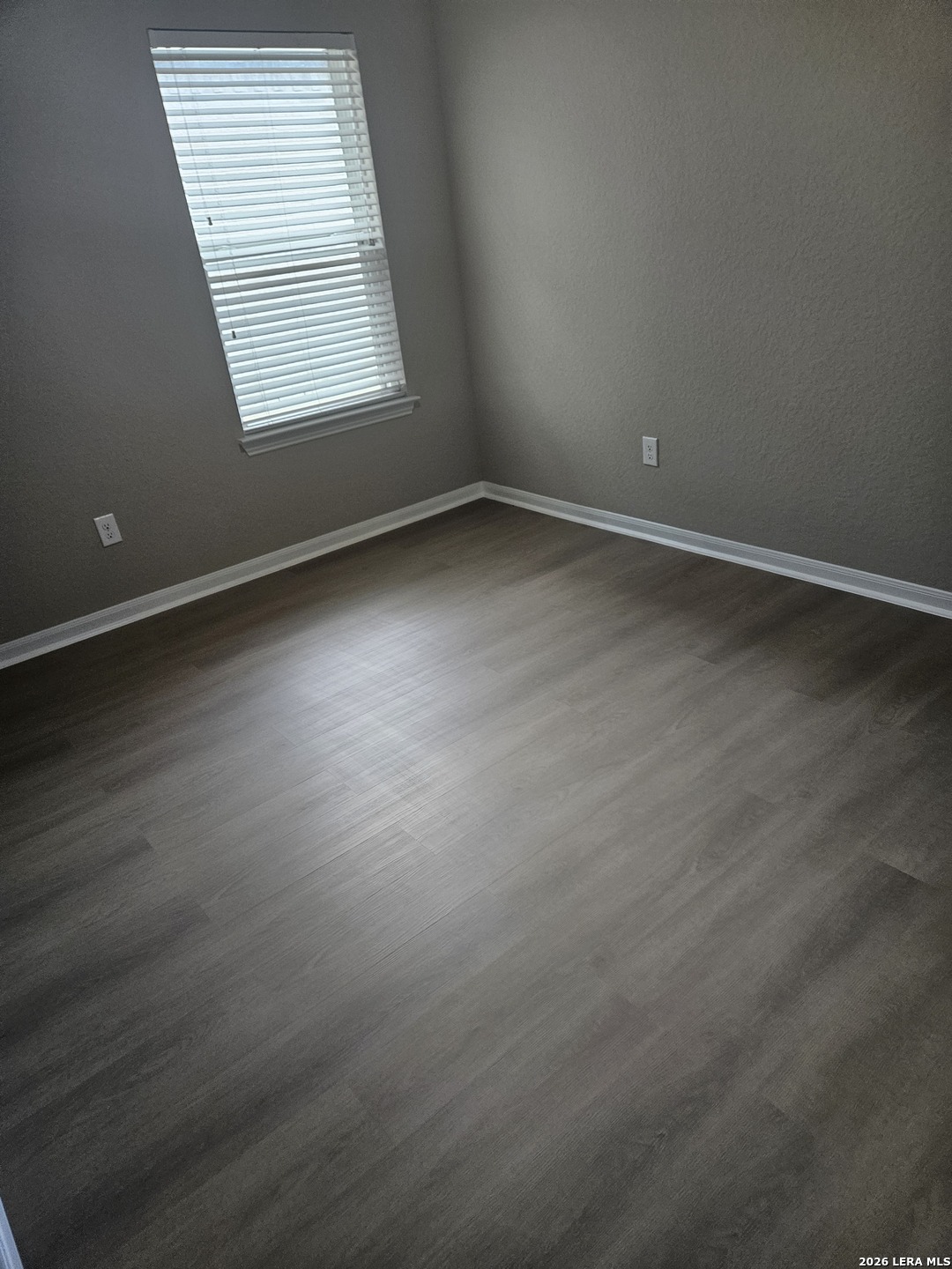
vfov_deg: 73.9
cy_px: 634
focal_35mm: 23
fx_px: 843
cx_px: 476
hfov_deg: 58.9
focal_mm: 5.4
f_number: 1.8
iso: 250
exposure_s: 1/170
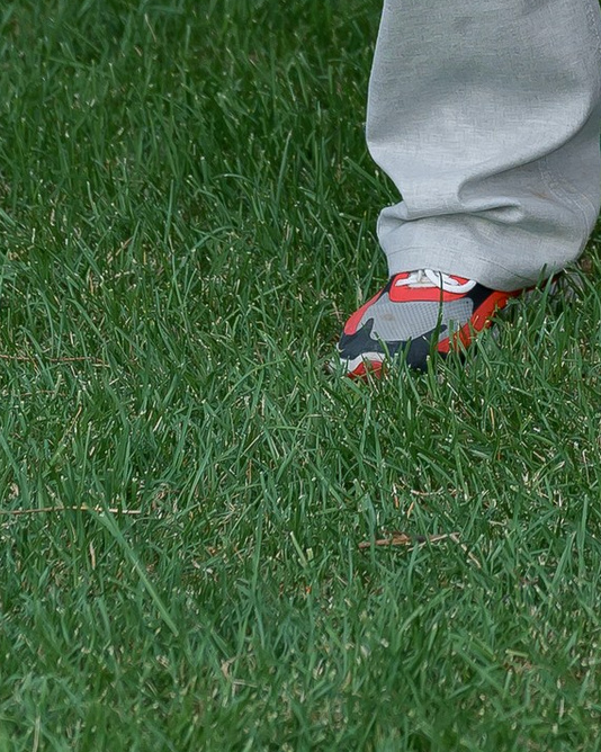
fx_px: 7563
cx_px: 1043
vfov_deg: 5.5
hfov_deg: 4.5
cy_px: -972
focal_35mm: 340
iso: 160
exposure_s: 1/125
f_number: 3.2
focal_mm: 63
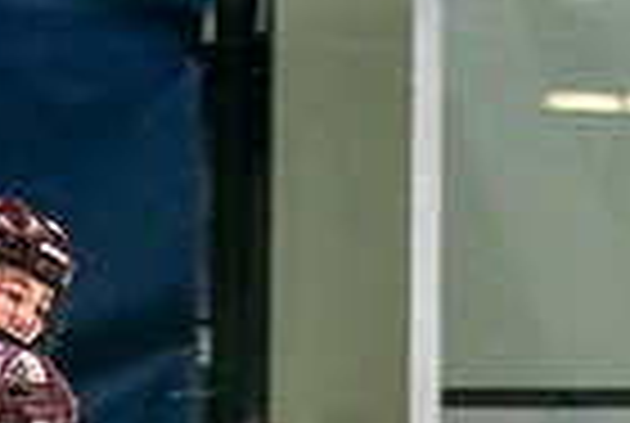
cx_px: -71
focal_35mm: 818
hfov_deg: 2.5
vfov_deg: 1.7
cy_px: 1150
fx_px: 14345
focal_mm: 90
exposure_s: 1/640
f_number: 2.8
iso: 800
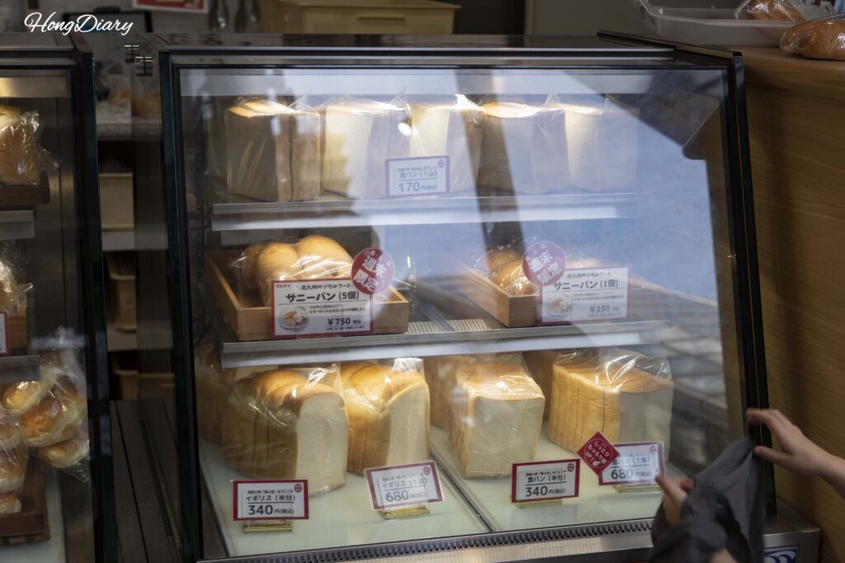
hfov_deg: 33.4
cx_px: 422
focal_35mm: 60
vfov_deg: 22.6
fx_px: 1408
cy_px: 282
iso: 100
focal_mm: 60
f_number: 5.6
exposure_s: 1/80
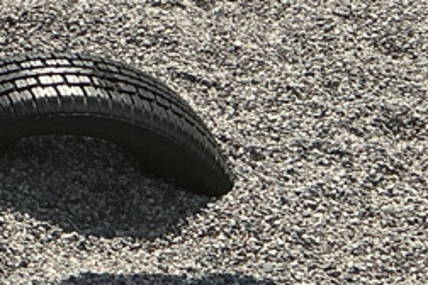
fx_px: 1819
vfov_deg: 8.6
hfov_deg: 11.2
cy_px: -249
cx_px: -603
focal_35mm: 153
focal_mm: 3
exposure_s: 1/1675
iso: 25
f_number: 1.8
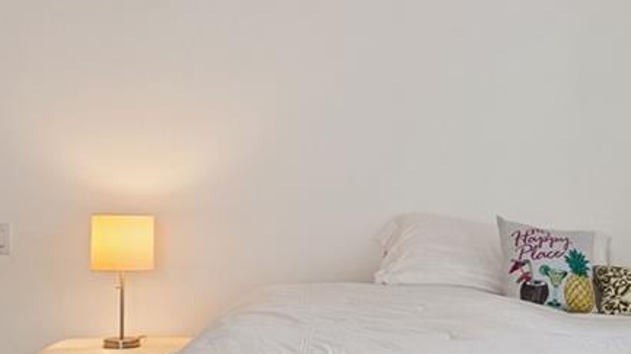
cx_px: 439
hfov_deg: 33.4
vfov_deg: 19.4
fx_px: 1037
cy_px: 173
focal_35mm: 62
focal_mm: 16
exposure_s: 1/50
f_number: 11
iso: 1250
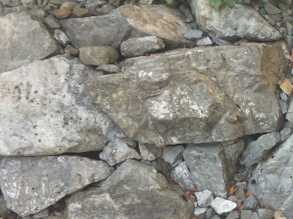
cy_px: 115
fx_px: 694
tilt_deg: -18.1
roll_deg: -3.8
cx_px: 367
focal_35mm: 82
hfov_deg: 21.8
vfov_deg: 18.0
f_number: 2.4
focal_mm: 3.3
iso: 25
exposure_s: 1/50
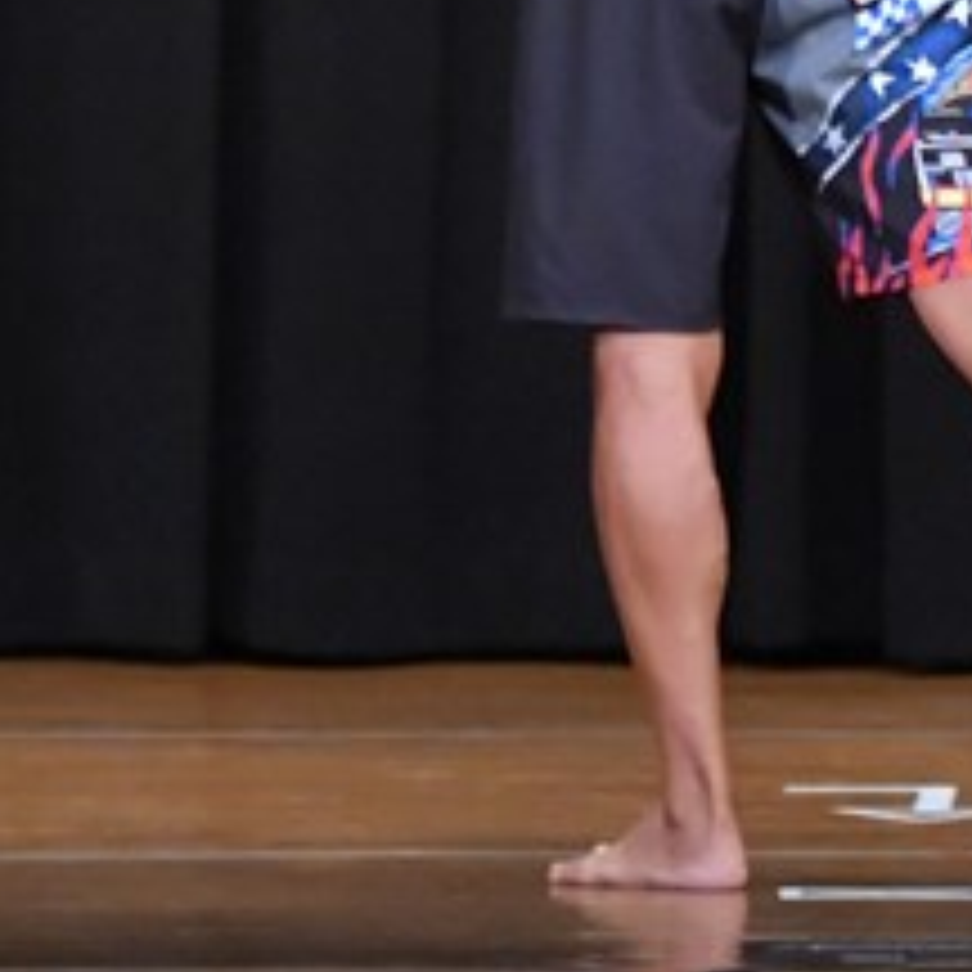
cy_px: -63
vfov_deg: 2.6
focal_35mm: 662
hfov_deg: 2.6
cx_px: 727
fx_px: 21031
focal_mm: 145
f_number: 5.6
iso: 8000
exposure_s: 1/400
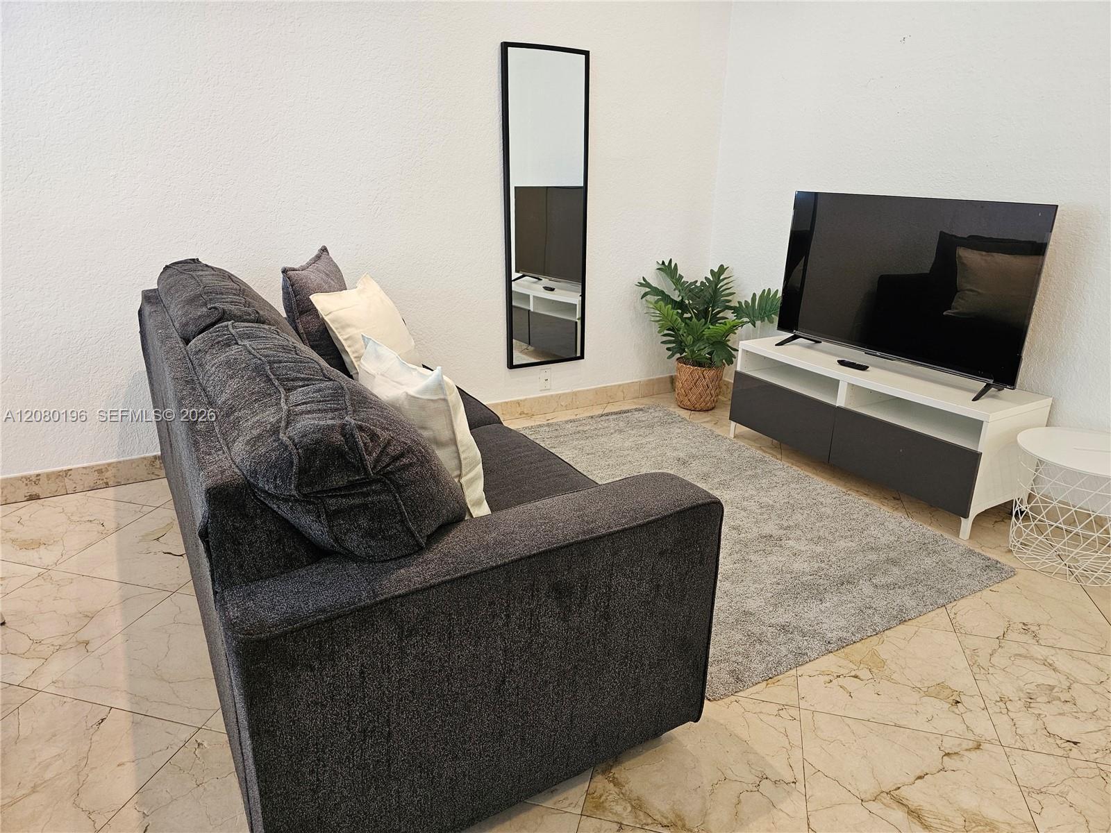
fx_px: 738
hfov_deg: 73.9
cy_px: 416
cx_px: 556
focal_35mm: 23
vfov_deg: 58.9
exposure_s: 1/120
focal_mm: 6.3
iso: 320
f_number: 1.7
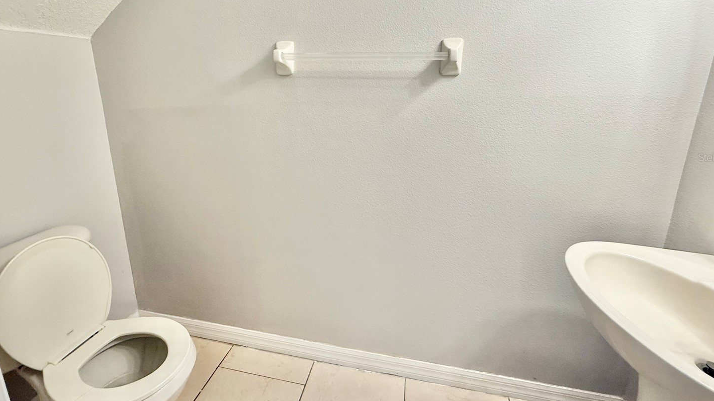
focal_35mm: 17
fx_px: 322
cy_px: 157
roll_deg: +0.8
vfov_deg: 63.2
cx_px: 348
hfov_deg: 95.9
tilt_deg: -12.6
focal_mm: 2.22
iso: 200
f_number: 2.2
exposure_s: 1/120
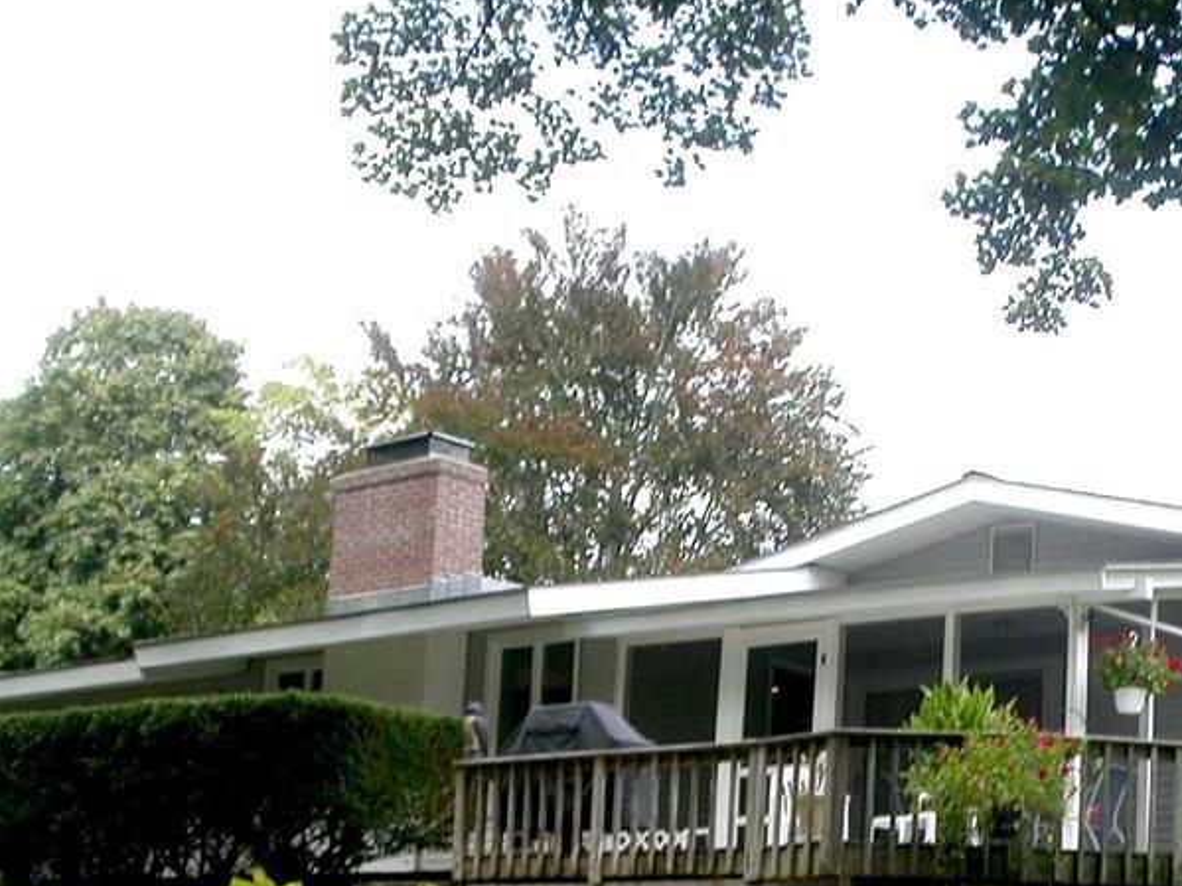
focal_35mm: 65
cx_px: 914
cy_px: 685
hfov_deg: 29.3
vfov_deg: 22.3
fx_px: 2219
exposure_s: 1/102
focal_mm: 7.85
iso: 100
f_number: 4.2
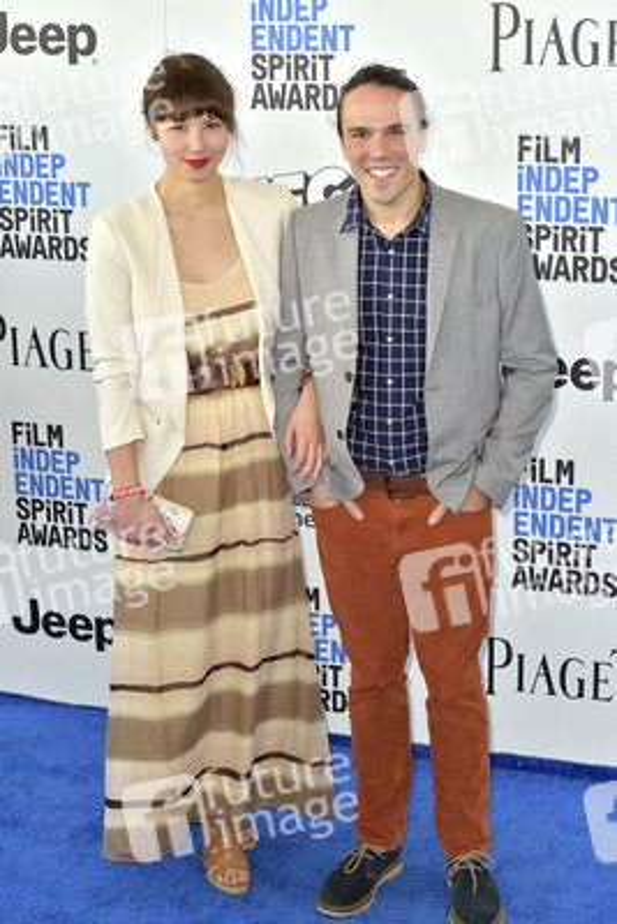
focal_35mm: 70
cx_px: 308
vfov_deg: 28.8
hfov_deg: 19.5
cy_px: 462
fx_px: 1798
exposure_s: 1/320
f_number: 6.3
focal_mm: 70
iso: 500
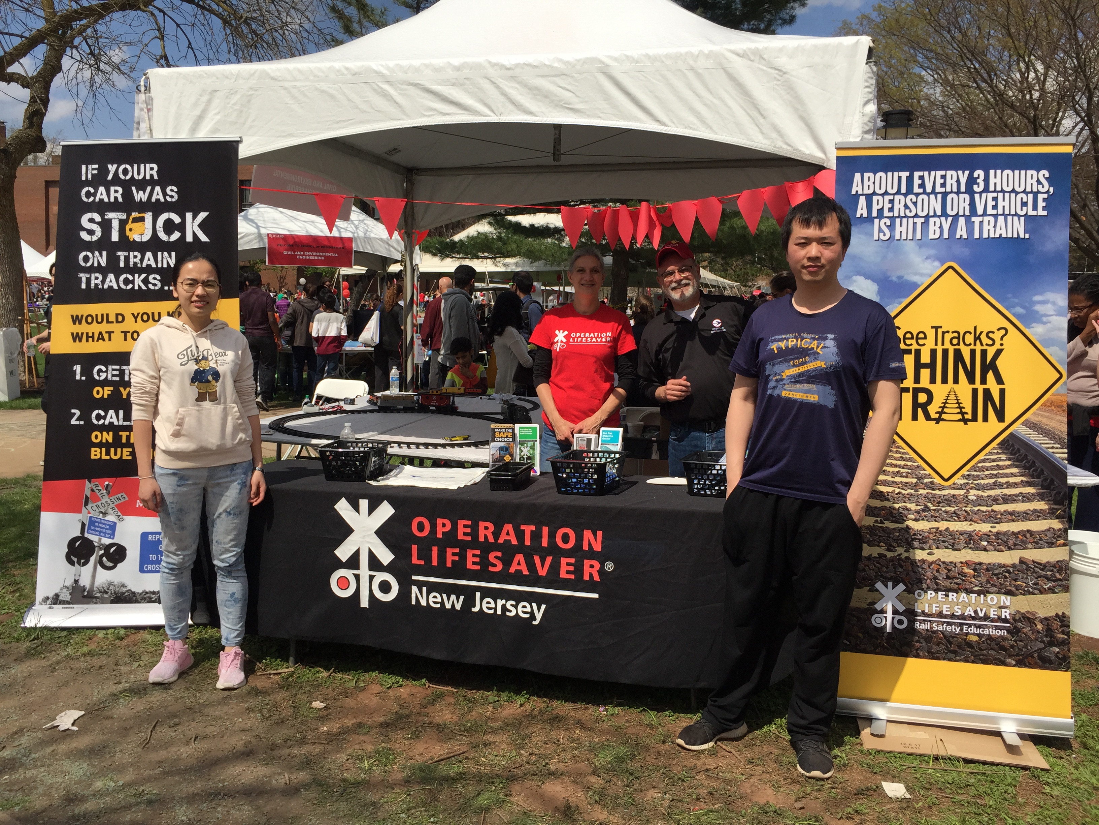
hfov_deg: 61.7
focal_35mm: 29
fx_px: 921
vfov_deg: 48.2
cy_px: 412
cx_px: 550
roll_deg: -4.0
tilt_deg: -6.8
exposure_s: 1/3049
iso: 32
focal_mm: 4.15
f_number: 2.2
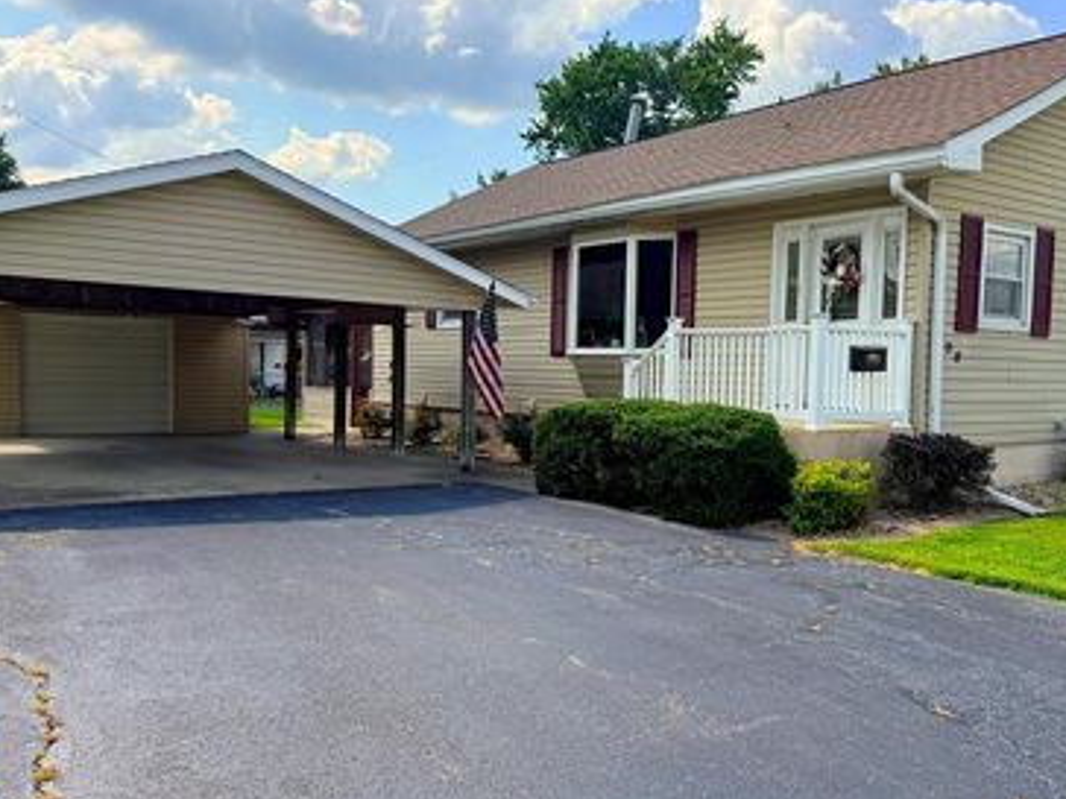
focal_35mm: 33
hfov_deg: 55.0
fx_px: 1016
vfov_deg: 42.9
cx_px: 636
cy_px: 397
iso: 100
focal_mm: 6.76
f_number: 1.78
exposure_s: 1/4167
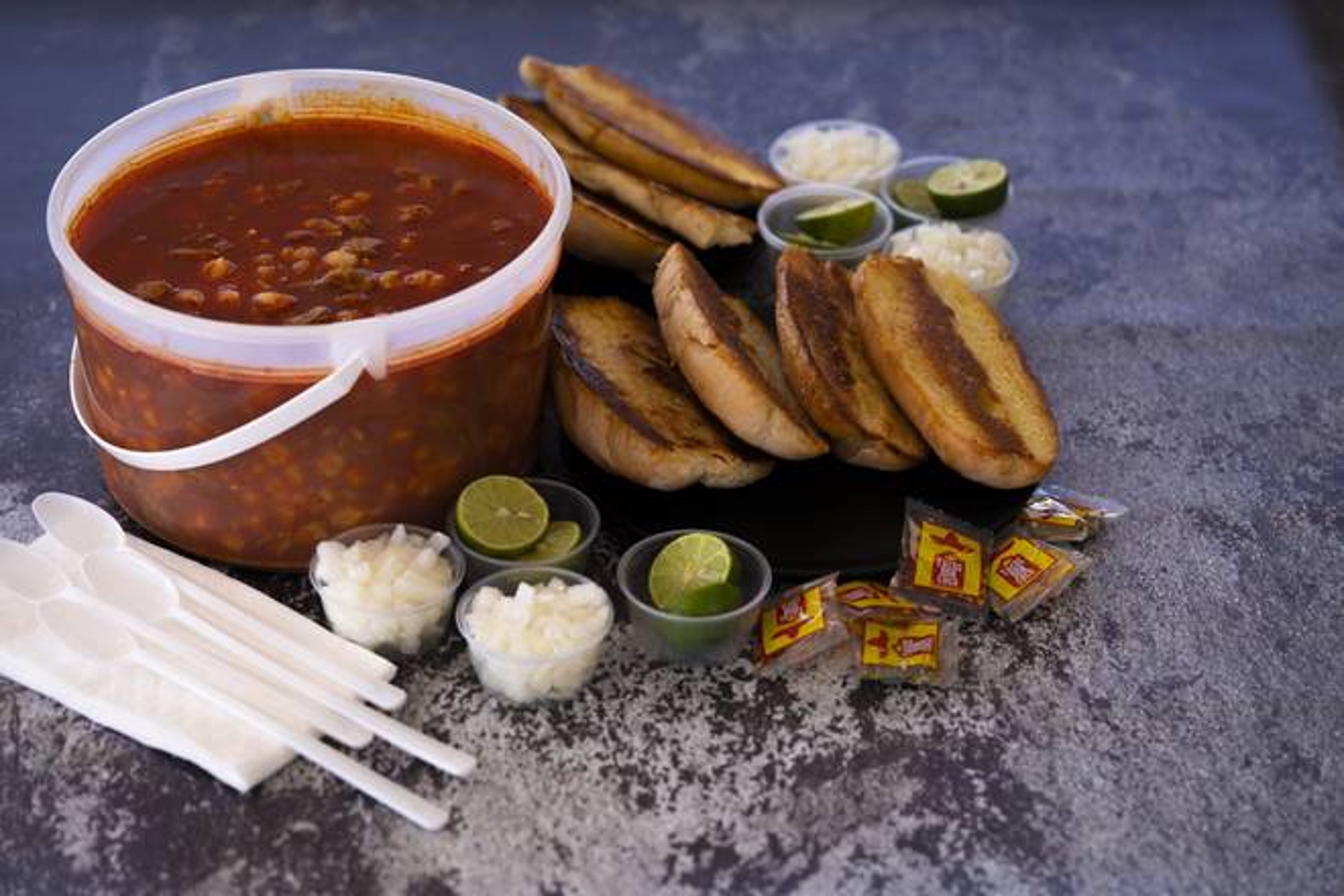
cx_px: 672
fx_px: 3360
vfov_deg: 15.2
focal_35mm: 90
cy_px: 448
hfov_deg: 22.6
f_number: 4
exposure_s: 1/60
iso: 100
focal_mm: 90
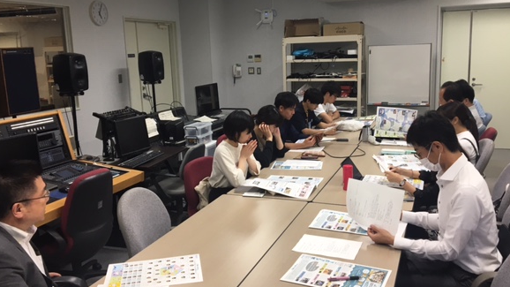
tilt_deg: -9.5
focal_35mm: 35
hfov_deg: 56.6
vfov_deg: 33.7
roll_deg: +2.1
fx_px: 473
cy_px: 131
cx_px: 260
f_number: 2.2
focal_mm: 4.15
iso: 25
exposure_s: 1/30
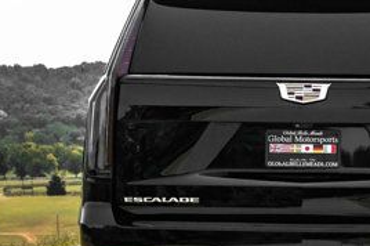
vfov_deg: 8.2
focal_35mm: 166
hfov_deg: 12.3
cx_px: 287
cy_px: 143
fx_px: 1704
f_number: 5.6
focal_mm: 44
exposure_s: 1/1250
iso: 320
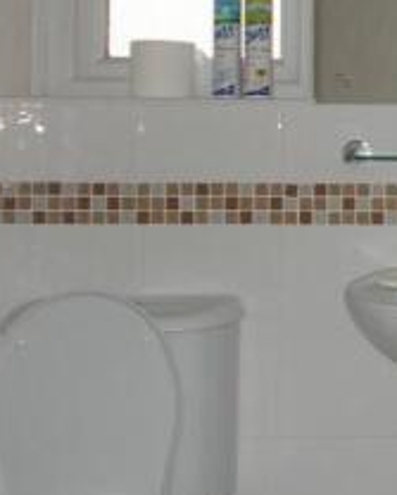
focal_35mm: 71
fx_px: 1041
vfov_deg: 26.5
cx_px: 667
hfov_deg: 18.1
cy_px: 137
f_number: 3.2
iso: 80
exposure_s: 1/100
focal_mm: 4.6
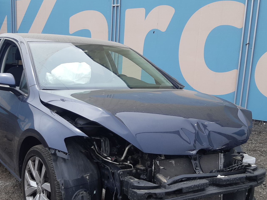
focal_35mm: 47
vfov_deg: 30.6
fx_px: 362
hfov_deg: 40.2
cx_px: 103
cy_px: 135
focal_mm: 3.93
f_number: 1.7
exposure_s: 1/1477
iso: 40
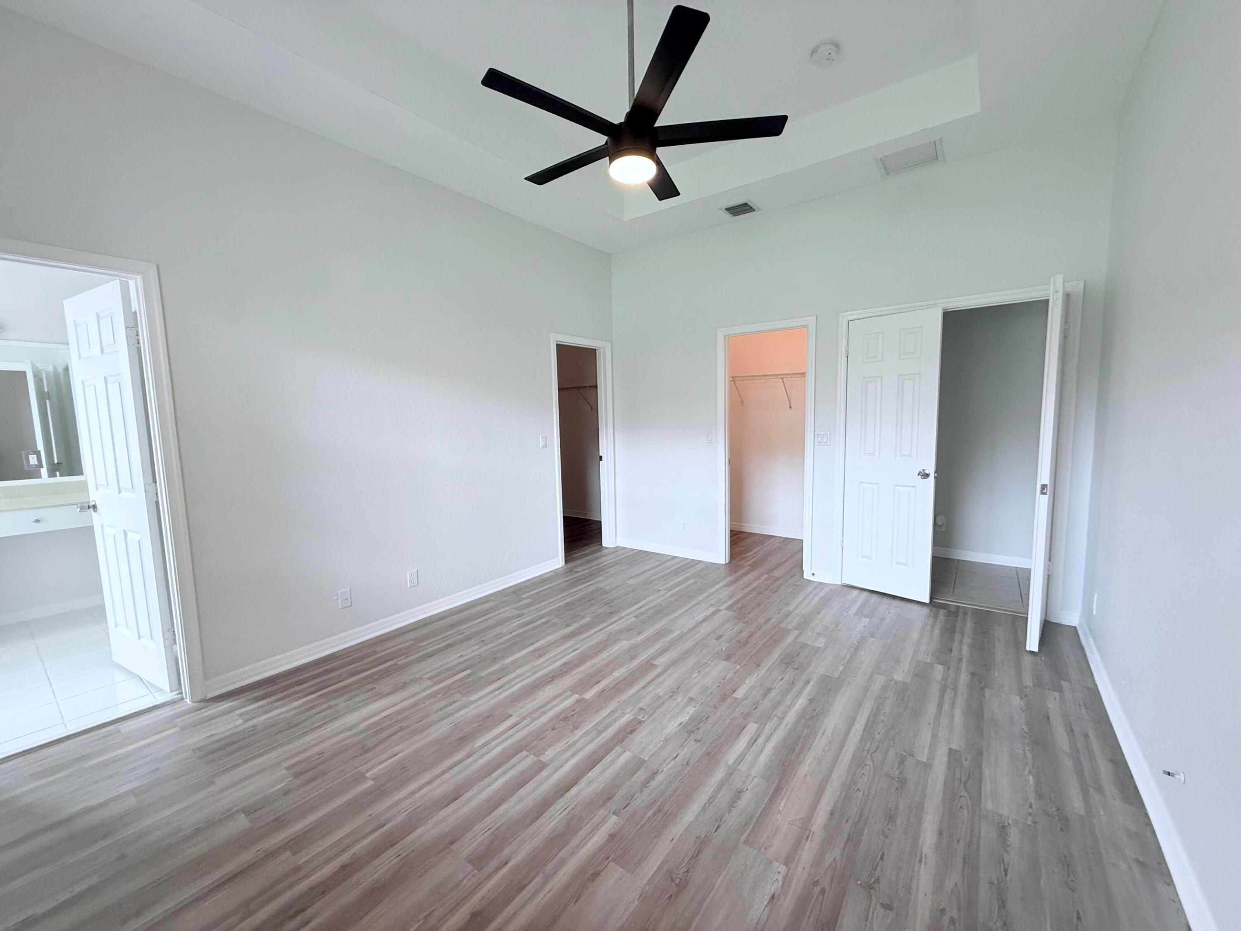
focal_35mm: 14
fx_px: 502
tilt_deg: -4.8
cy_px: 466
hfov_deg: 102.1
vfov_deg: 85.7
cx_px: 620
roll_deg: +0.7
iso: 160
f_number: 2.2
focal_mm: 2.22
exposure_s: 1/120
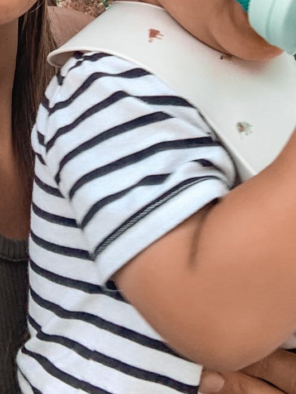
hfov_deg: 17.0
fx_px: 991
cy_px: -56
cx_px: 128
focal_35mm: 87
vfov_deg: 21.2
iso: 16
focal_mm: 2.87
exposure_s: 1/125
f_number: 2.2
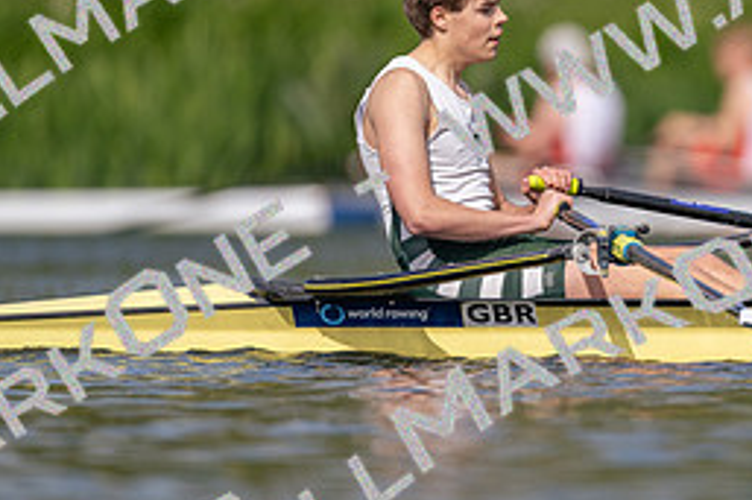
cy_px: 168
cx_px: 799
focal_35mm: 1357
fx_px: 28327
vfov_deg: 1.0
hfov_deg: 1.5
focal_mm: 600
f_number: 4
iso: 220
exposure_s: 1/2500
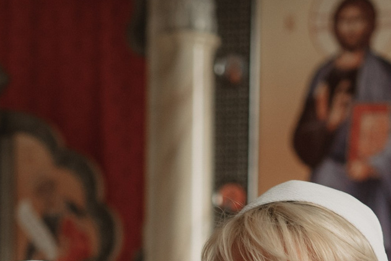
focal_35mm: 142
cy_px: 497
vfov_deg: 9.2
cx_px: 184
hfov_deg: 14.4
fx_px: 1543
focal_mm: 35
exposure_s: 1/250
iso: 500
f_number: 2.2
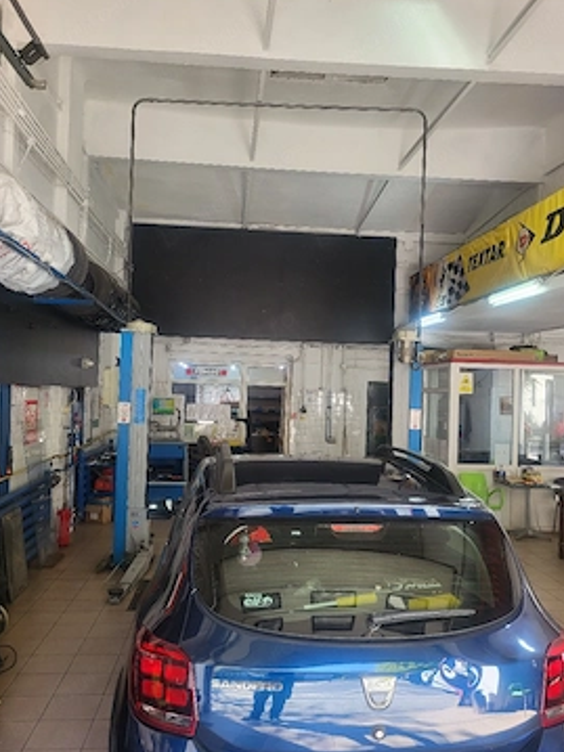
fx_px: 630
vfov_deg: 61.7
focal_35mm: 29
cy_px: 388
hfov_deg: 48.2
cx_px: 279
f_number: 1.8
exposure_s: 1/100
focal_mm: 5.4
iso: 125
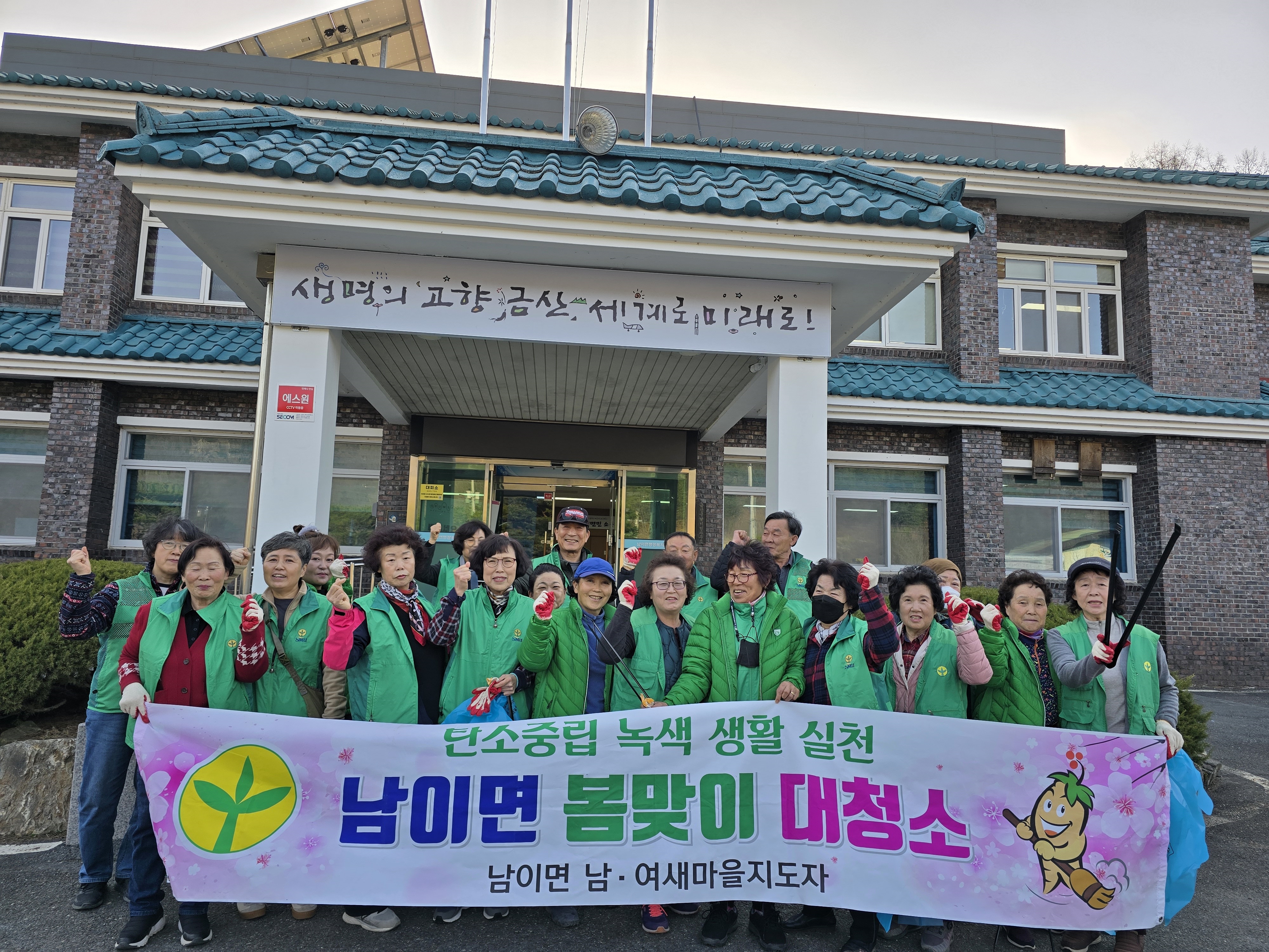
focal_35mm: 23
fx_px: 843
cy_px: 476
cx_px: 634
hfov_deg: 73.9
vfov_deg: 58.9
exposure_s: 1/399
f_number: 1.7
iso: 12
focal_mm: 6.3
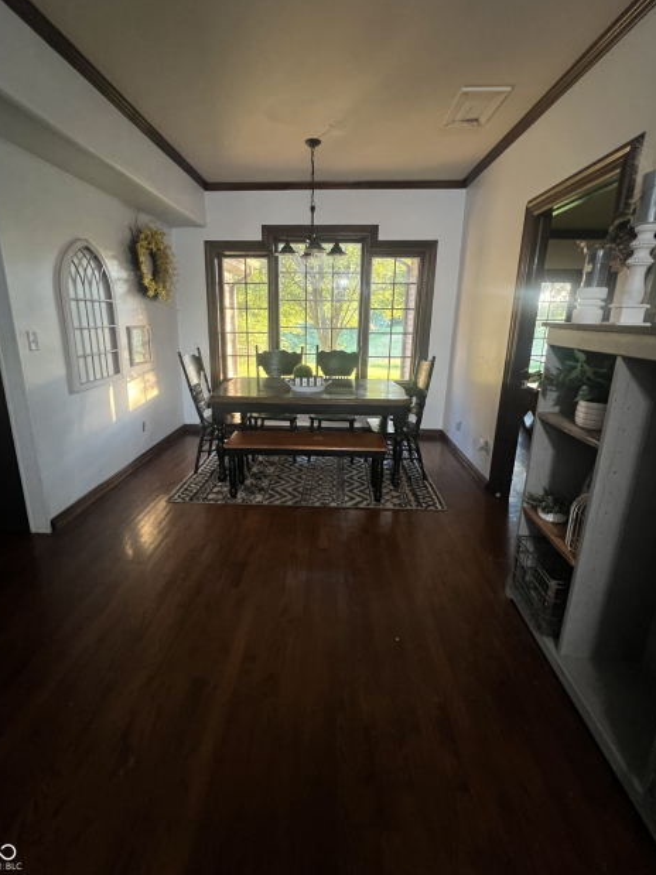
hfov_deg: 85.6
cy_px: 409
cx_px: 315
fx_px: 354
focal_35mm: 14
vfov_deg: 101.9
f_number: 1.8
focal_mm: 1.57
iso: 1000
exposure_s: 1/60
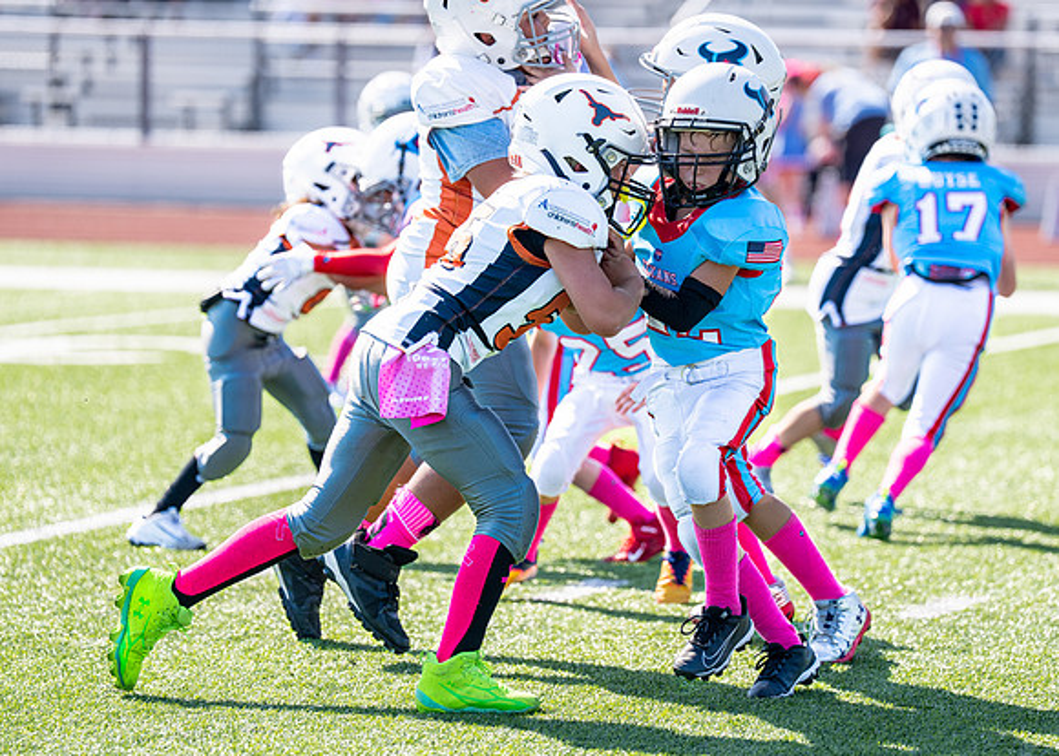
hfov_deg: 11.0
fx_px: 5504
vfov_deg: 7.9
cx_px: 626
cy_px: 342
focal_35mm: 183
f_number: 2.8
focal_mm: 156
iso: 100
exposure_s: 1/1600
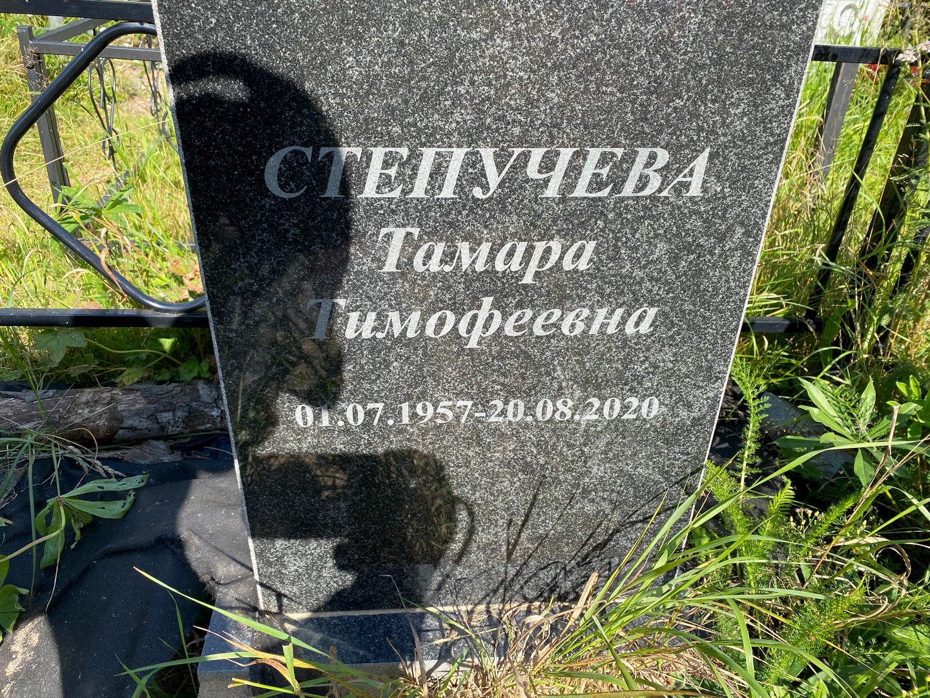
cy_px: 349
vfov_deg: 53.1
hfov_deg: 67.3
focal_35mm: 26
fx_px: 699
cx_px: 465
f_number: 1.8
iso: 32
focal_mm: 4.25
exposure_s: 1/852
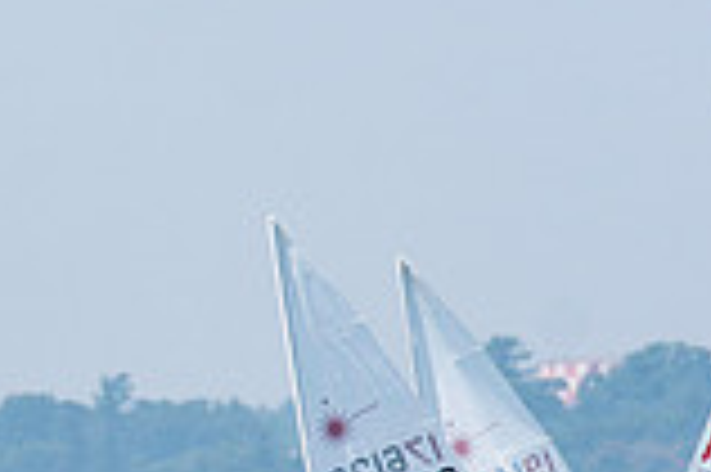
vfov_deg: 0.7
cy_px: 416
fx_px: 36479
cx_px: -339
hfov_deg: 1.1
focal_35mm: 1849
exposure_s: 1/1000
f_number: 6.3
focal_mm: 300
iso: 200
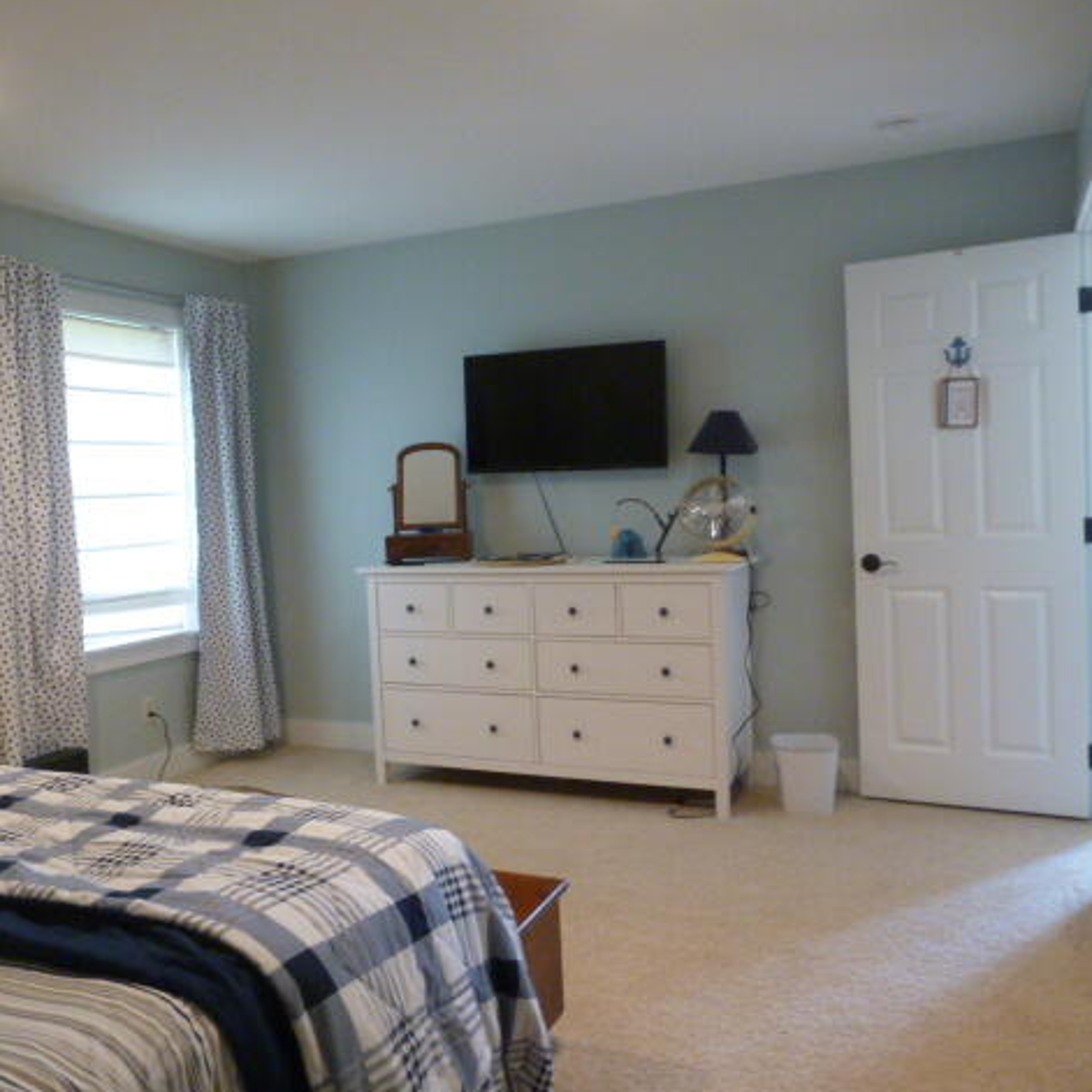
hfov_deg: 53.4
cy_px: 552
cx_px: 406
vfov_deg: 54.0
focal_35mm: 30
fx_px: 1071
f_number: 3.3
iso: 400
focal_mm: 4.1
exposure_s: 1/20
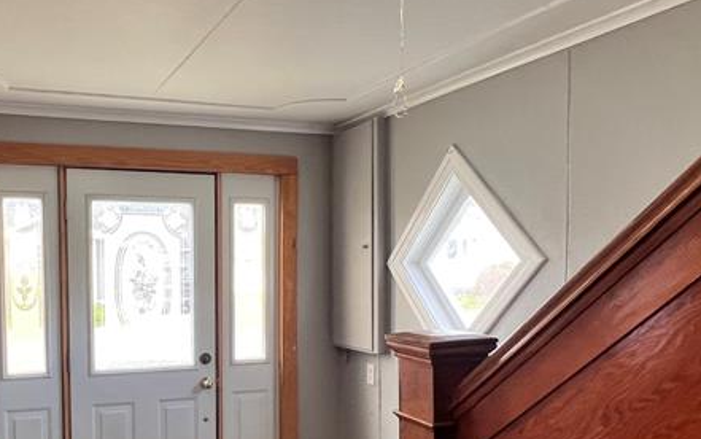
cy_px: 309
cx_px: 245
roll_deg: +0.8
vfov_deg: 38.8
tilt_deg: -1.4
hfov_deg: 58.5
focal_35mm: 32
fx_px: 612
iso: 100
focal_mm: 1.57
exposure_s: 1/99
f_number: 1.8
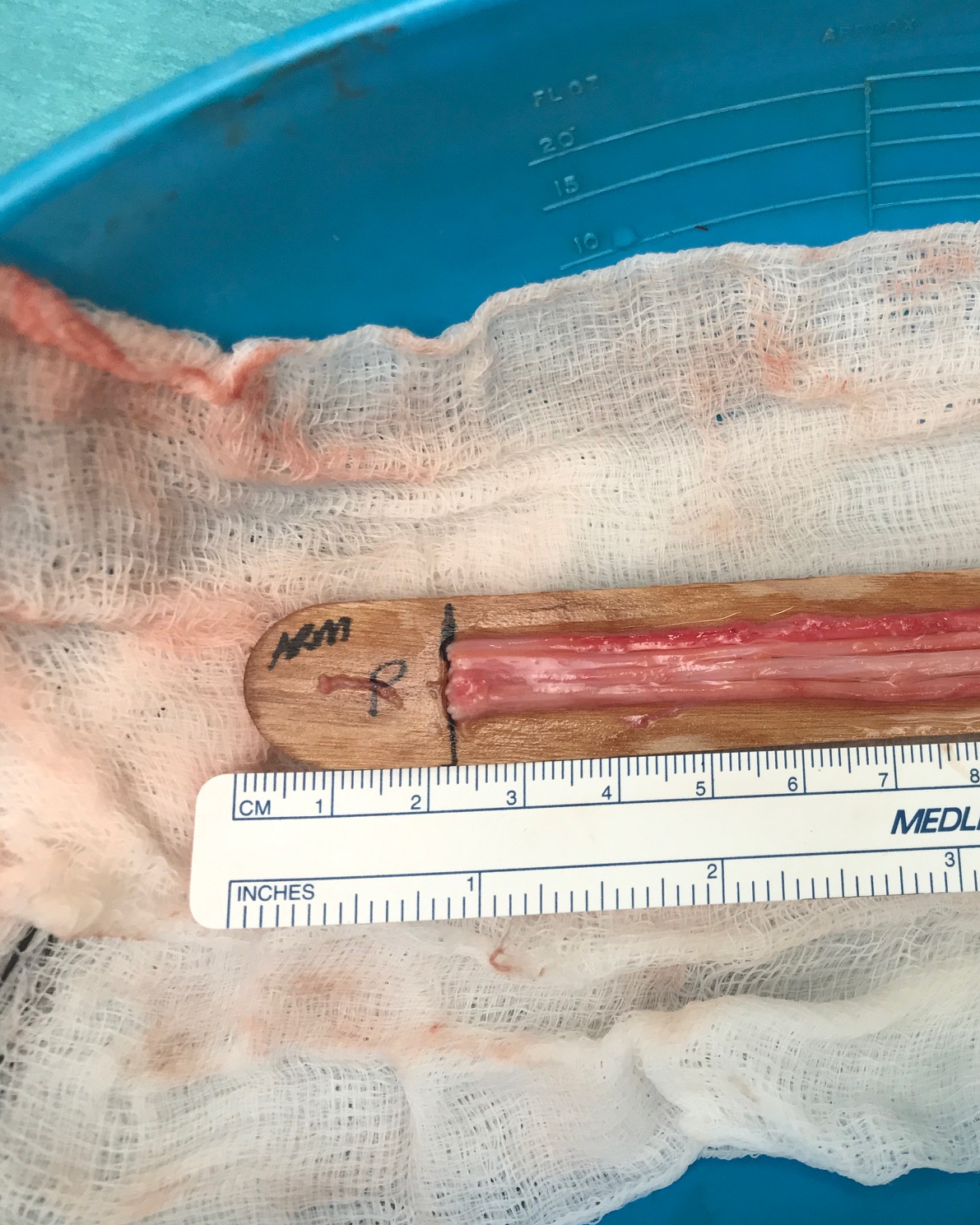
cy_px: 617
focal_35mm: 37
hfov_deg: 38.3
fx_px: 1342
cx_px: 812
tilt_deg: -84.7
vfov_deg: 49.1
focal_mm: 3.99
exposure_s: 1/100
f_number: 1.8
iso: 40
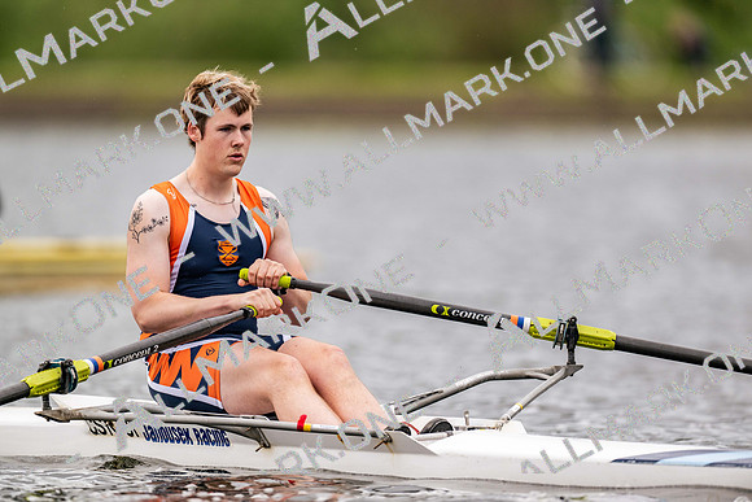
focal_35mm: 600
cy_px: 251
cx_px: 376
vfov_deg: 2.3
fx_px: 12542
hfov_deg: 3.4
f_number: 4
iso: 280
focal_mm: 600
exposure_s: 1/2500
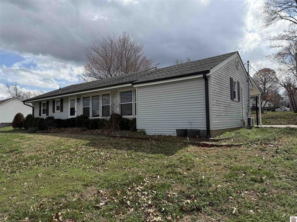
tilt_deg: +3.0
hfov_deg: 71.6
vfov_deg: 56.8
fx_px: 206
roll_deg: +0.8
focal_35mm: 24
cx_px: 148
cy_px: 111
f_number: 1.78
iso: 100
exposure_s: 1/7353
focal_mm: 6.76
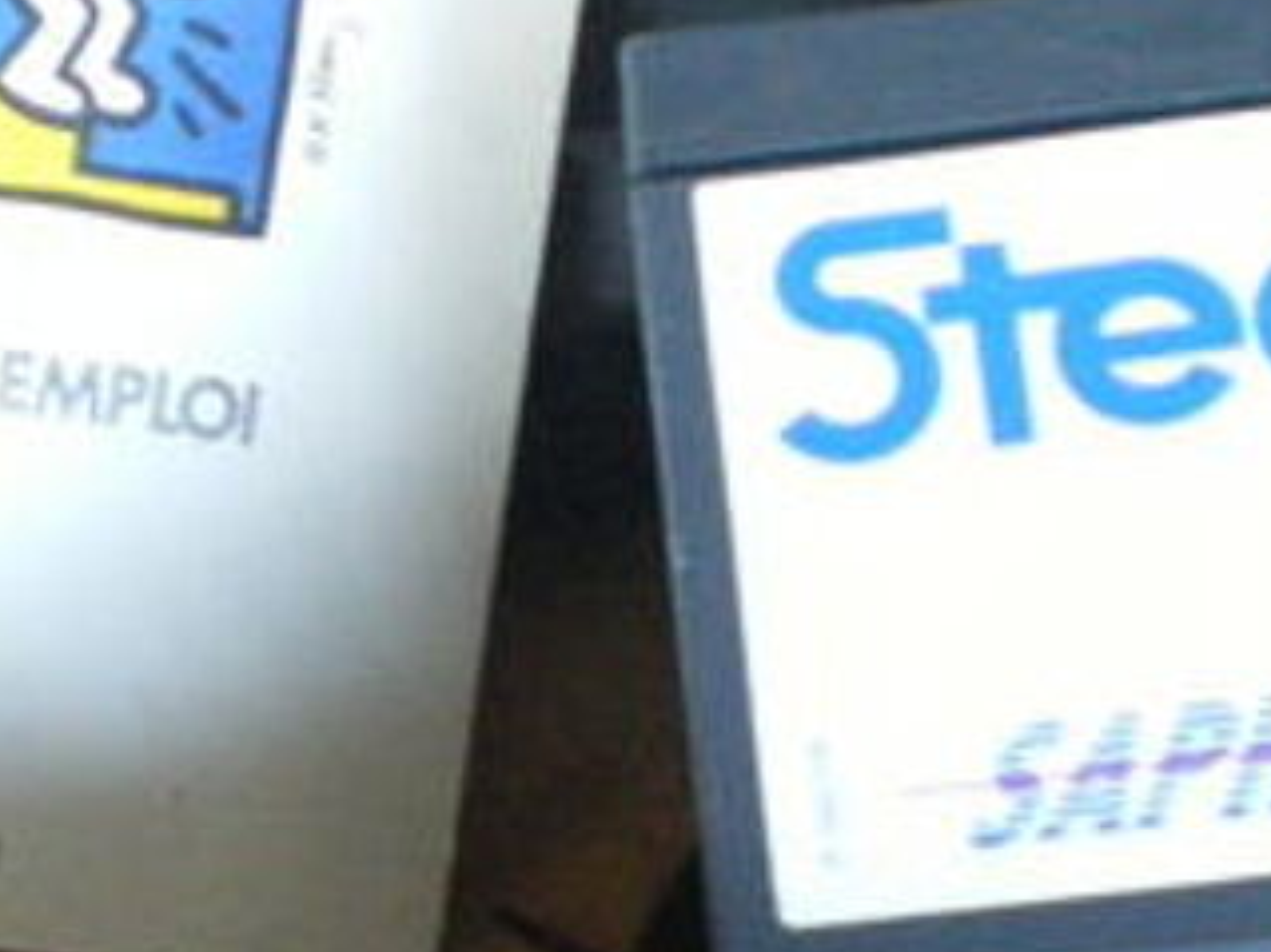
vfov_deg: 13.1
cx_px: 382
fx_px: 4147
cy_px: 570
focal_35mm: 113
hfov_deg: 17.4
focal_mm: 6.3
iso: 800
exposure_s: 1/40
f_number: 3.1
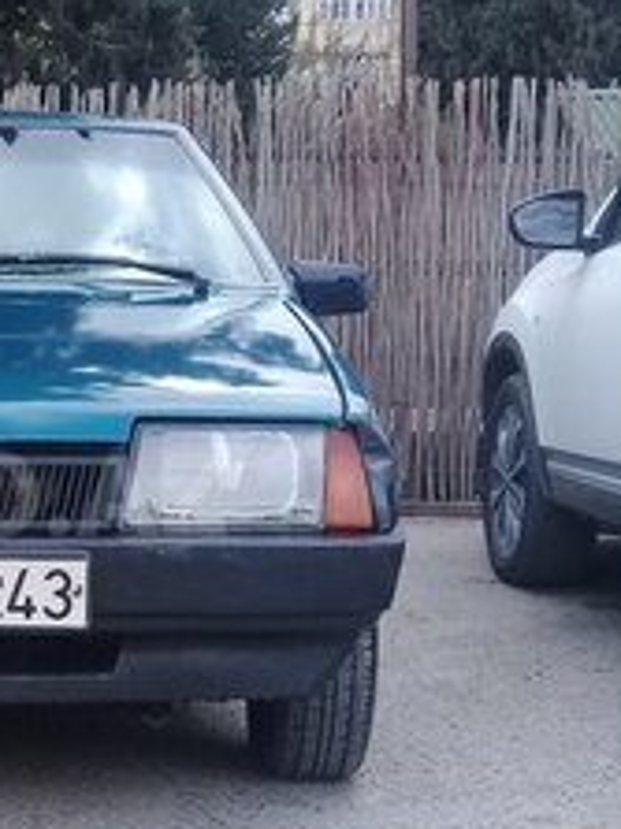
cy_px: 494
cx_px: -59
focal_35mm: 69
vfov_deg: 28.1
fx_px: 1652
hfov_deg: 20.3
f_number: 2.2
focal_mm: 3.3
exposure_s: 1/323
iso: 50
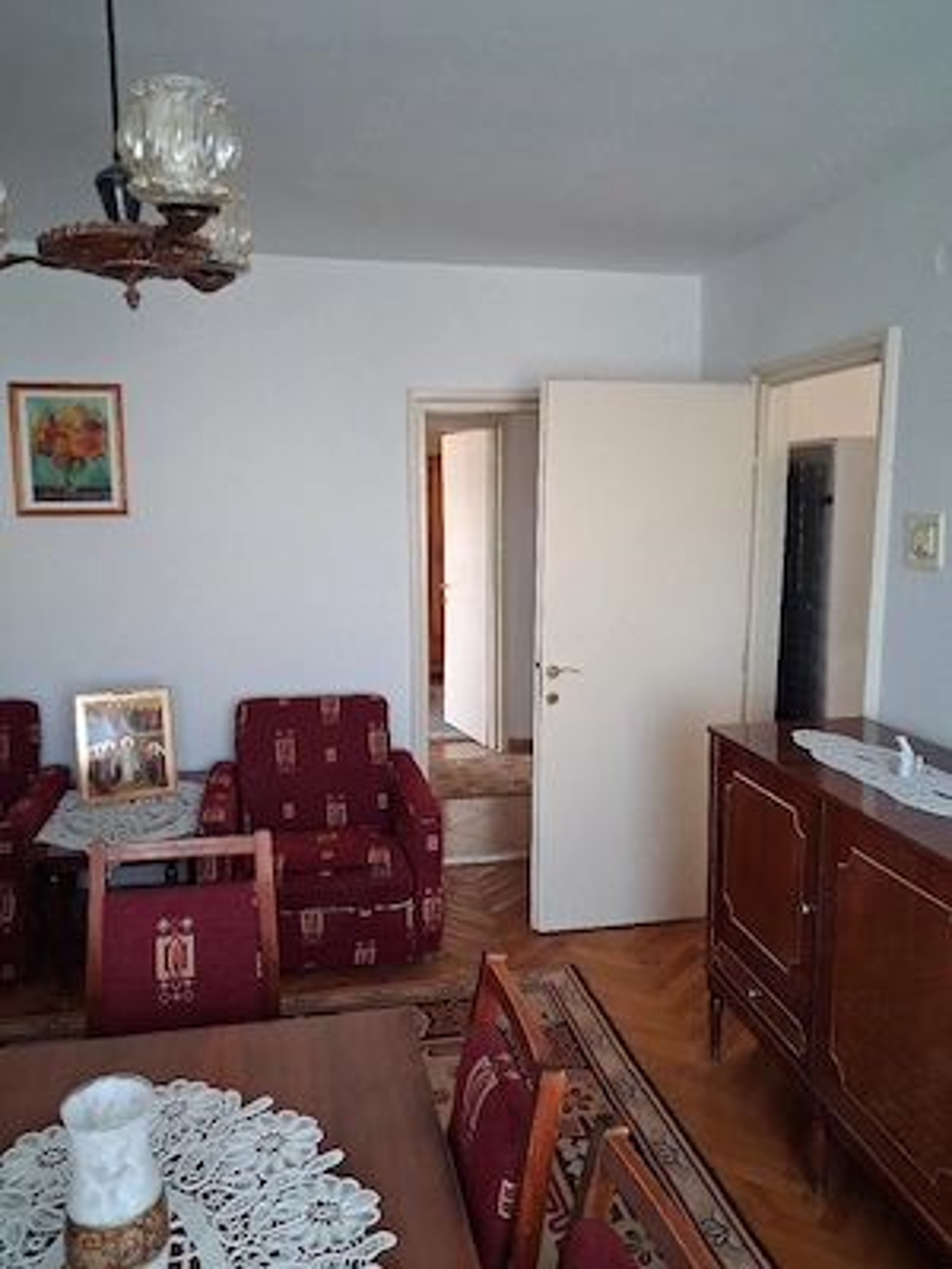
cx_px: 476
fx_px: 990
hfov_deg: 51.4
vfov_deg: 65.3
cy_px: 634
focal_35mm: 27
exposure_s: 1/50
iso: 400
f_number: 1.8
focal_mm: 4
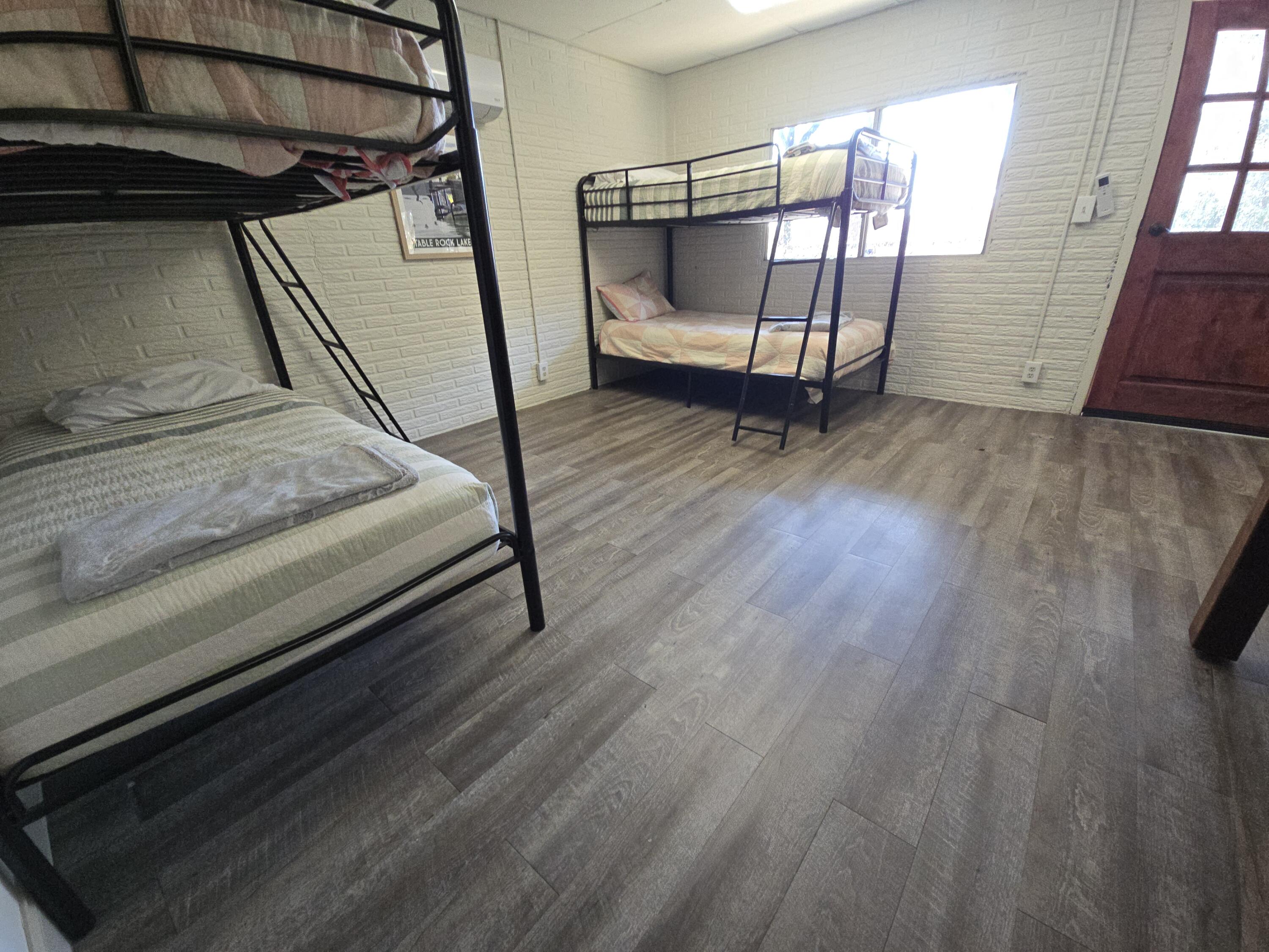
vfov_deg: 89.9
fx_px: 477
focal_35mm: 13
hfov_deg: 106.2
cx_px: 634
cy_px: 476
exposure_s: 1/60
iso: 125
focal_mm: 2.2
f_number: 2.2
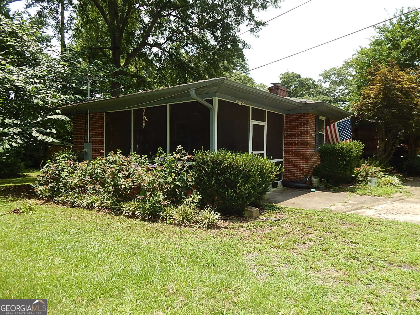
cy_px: 158
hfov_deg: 73.9
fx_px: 279
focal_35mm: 23
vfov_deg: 58.9
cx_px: 210
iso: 125
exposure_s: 1/640
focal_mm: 4
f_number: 3
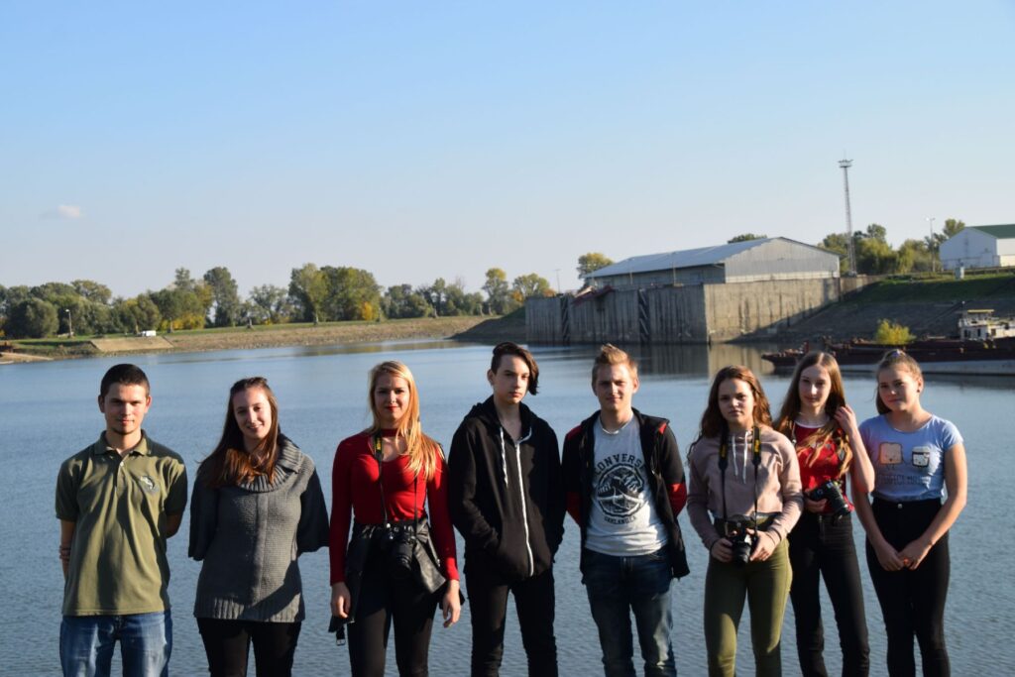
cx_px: 508
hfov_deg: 35.0
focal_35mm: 57
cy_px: 338
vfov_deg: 23.8
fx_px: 1607
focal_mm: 38
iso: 200
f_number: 9
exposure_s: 1/320
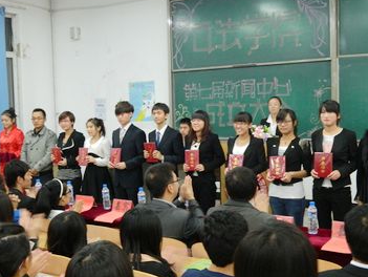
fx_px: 521
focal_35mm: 49
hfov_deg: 38.9
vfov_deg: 29.7
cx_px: 187
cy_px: 133
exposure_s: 1/15
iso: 400
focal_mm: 7.3
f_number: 3.5
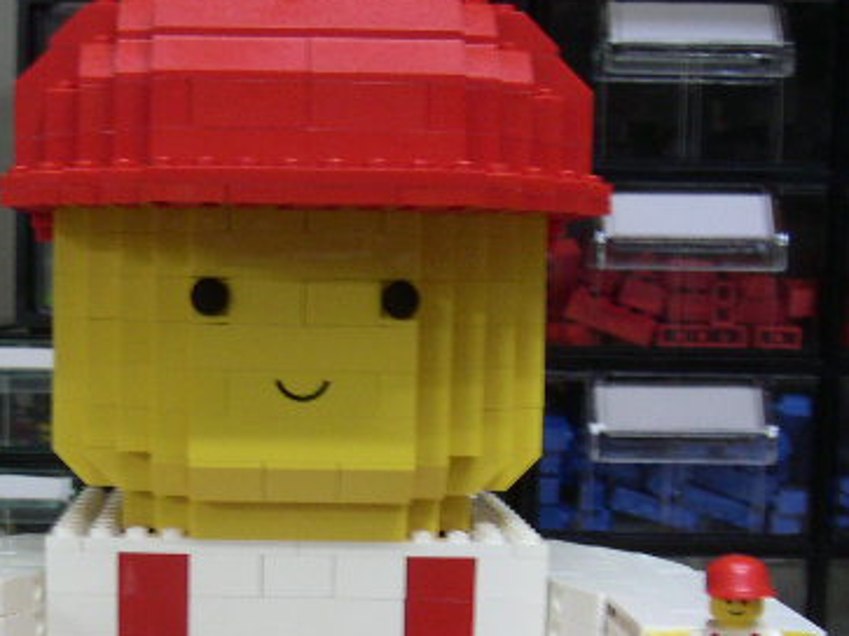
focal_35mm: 67
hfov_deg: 28.8
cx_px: 278
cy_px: 491
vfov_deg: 21.7
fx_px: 1643
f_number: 2.8
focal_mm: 6
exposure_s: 1/10
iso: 100
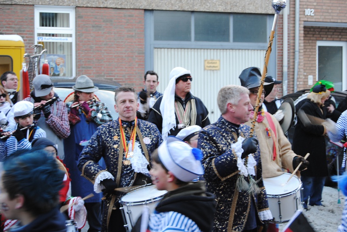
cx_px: 174
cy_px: 116
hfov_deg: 29.2
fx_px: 666
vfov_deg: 19.8
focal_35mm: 69
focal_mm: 46
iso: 200
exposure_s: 1/40
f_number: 5.3
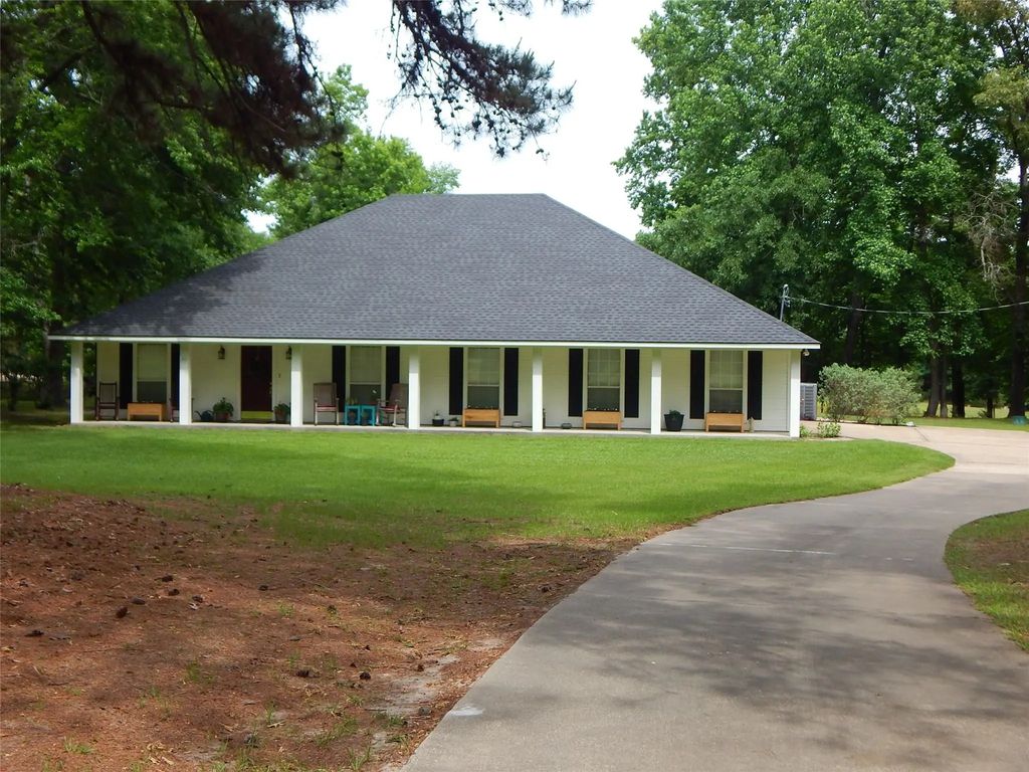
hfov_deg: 39.7
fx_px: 1427
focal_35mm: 48
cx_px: 514
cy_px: 386
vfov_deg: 30.3
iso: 125
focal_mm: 8.6
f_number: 3.7
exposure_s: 1/500
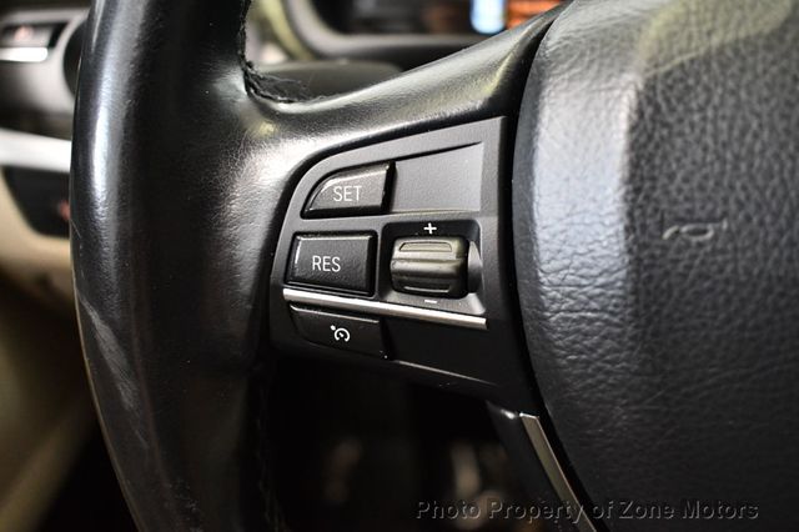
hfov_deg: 45.5
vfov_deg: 31.2
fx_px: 954
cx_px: 400
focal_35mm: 43
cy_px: 266
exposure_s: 1/60
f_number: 4.2
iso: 5600
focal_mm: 29
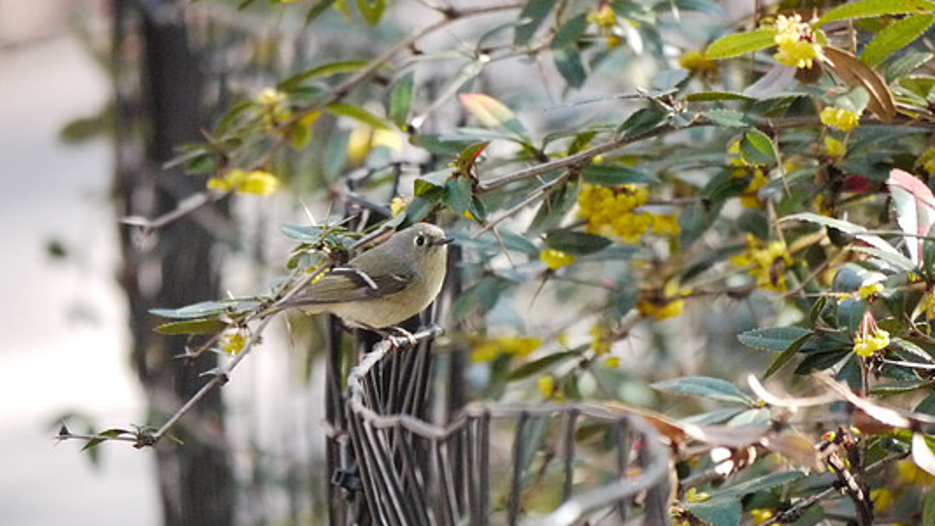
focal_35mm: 711
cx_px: 500
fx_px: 17630
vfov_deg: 1.7
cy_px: 302
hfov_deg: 3.0
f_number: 5.6
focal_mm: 300
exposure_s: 1/500
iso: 1600
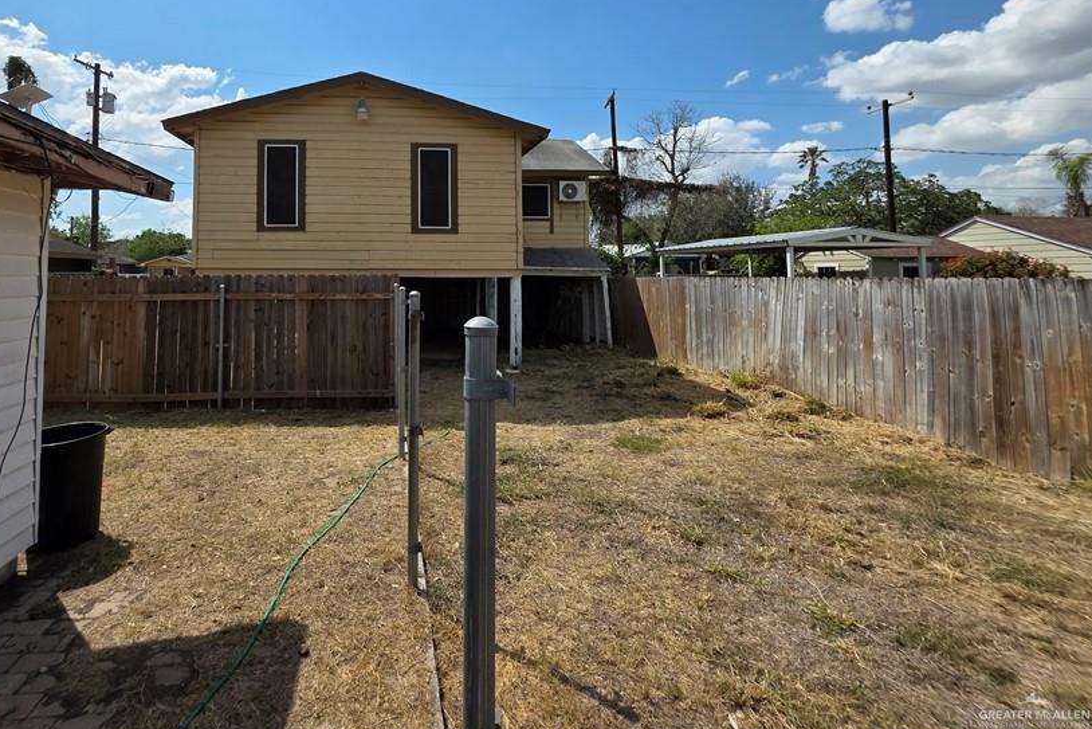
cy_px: 228
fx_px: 516
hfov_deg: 91.5
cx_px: 415
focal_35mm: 17
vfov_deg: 68.0
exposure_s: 1/3455
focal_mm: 2.2
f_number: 1.9
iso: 40
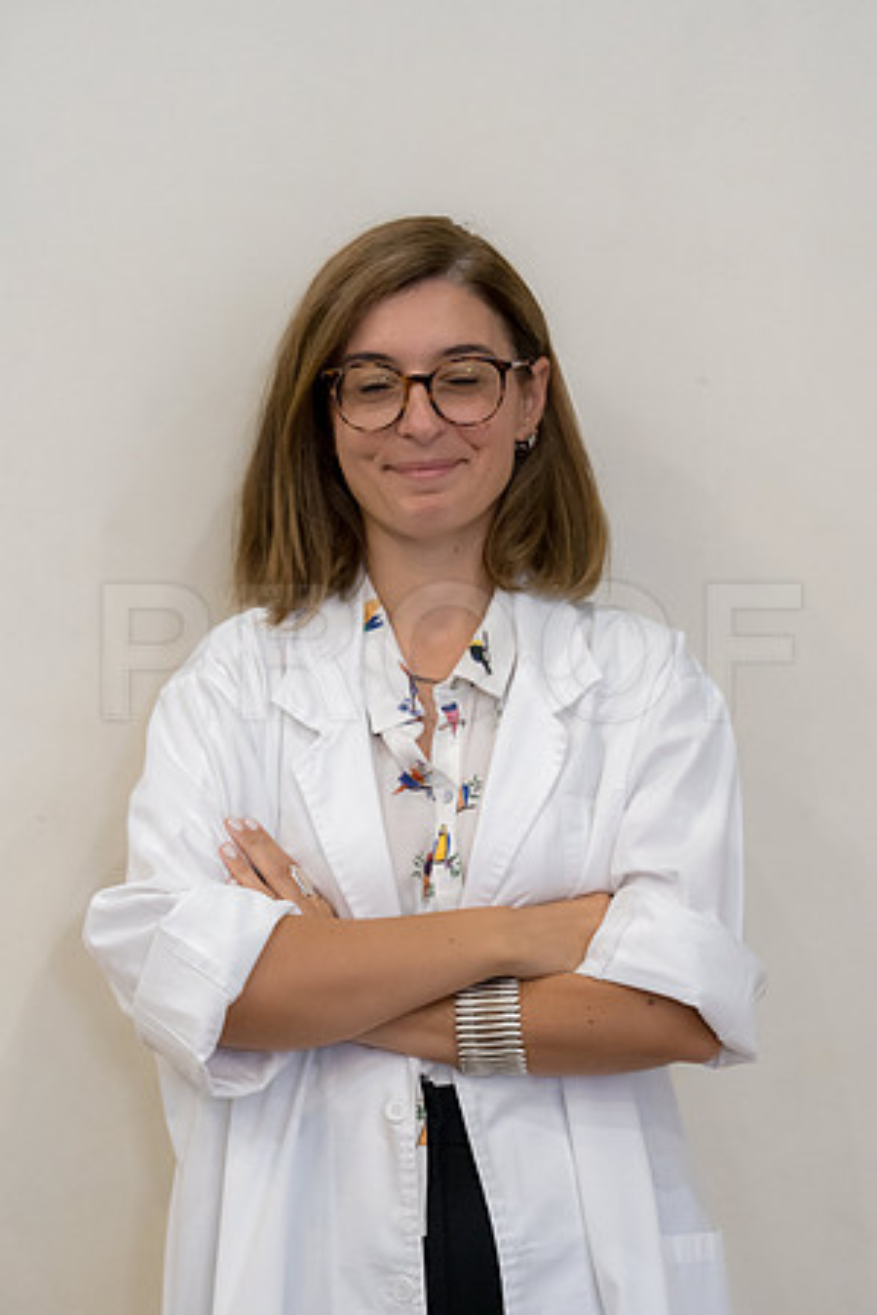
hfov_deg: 10.4
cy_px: 658
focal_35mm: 132
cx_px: 438
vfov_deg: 15.5
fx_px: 4823
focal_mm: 132
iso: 5000
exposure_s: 1/80
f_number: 4
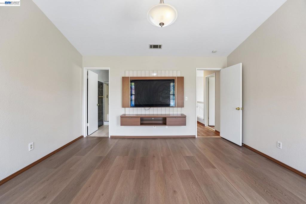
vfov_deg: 81.2
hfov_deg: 104.3
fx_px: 119
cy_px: 102
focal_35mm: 14
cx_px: 153
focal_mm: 14
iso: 500
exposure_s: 1/20
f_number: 8
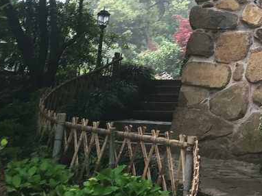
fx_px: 666
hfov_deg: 21.2
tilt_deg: +18.7
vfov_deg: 15.9
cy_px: -61
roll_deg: -1.8
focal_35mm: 88
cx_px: 281
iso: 25
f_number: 1.8
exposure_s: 1/50
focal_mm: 3.99
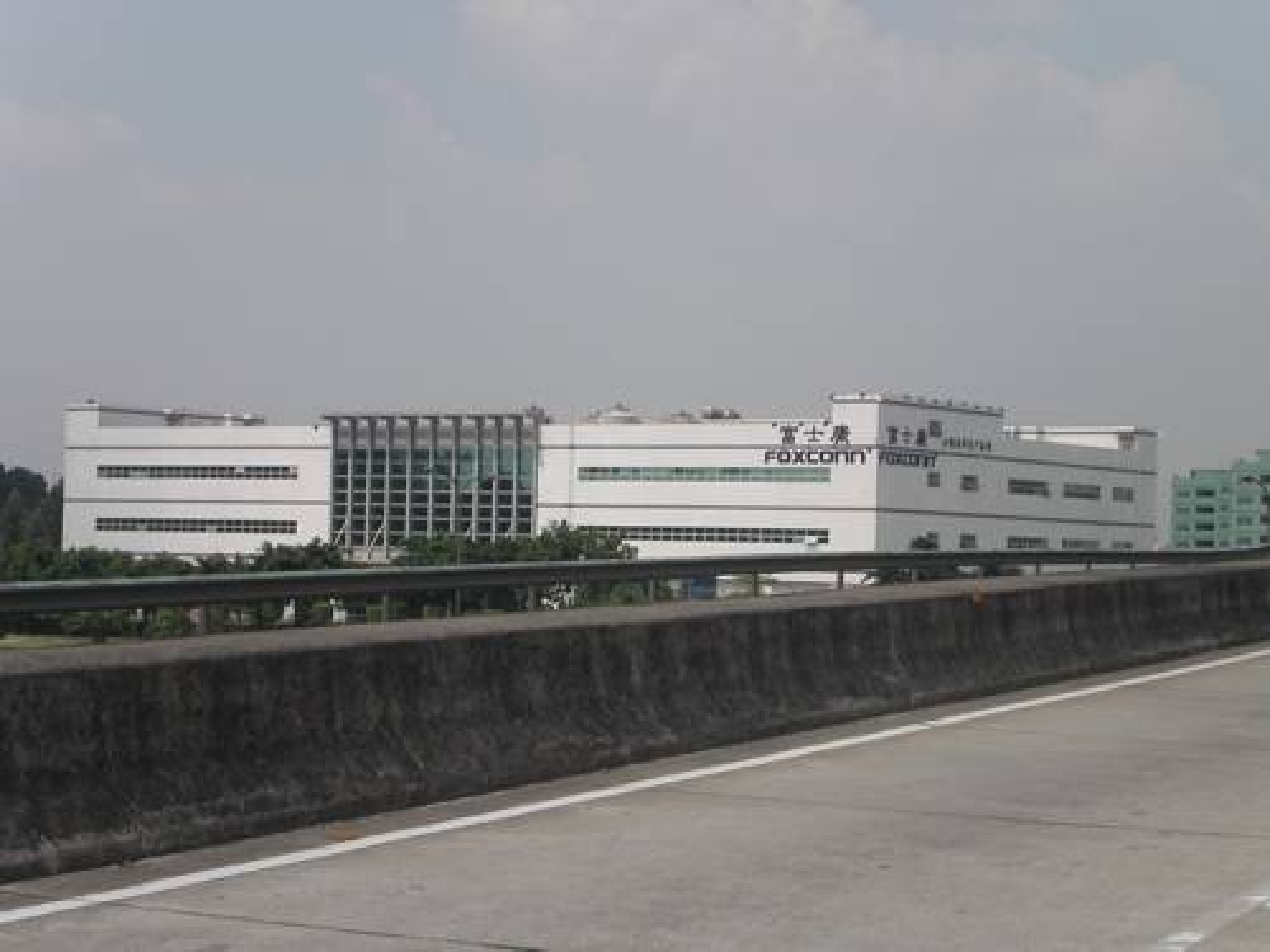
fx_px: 3008
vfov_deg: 18.0
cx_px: 635
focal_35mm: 82
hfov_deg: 23.8
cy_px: 476
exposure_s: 1/1000
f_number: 5.6
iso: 100
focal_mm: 16.9
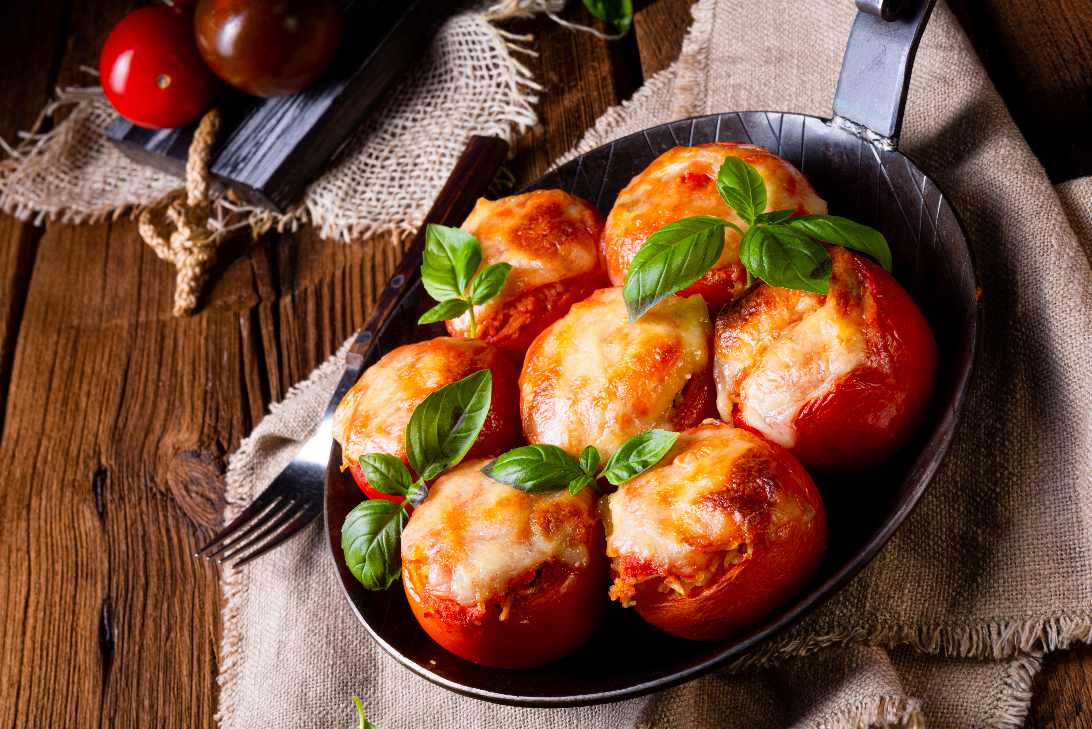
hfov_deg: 28.8
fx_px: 2124
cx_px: 546
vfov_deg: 19.5
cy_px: 364
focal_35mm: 70
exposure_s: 1/160
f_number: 16
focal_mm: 70
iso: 64
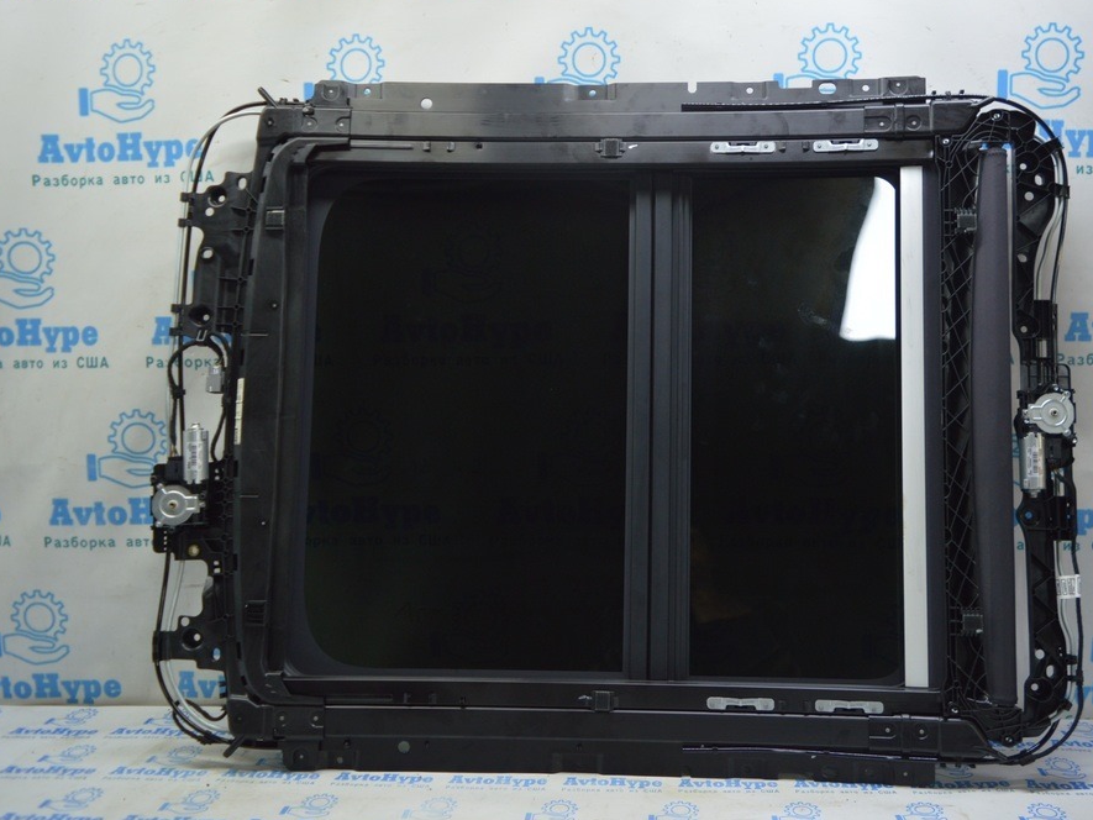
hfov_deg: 59.7
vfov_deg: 46.8
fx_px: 947
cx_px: 620
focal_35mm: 30
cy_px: 403
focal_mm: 18
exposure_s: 1/50
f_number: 3.5
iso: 400
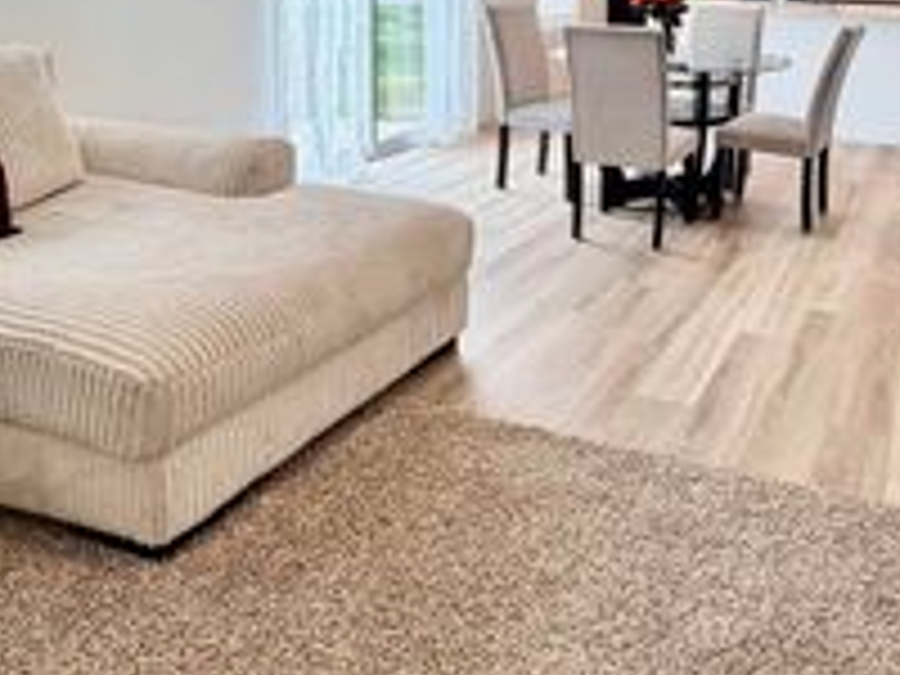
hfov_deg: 51.4
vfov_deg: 37.8
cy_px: 56
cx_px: 616
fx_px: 910
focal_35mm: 35
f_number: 2.2
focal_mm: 2.22
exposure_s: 1/120
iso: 80
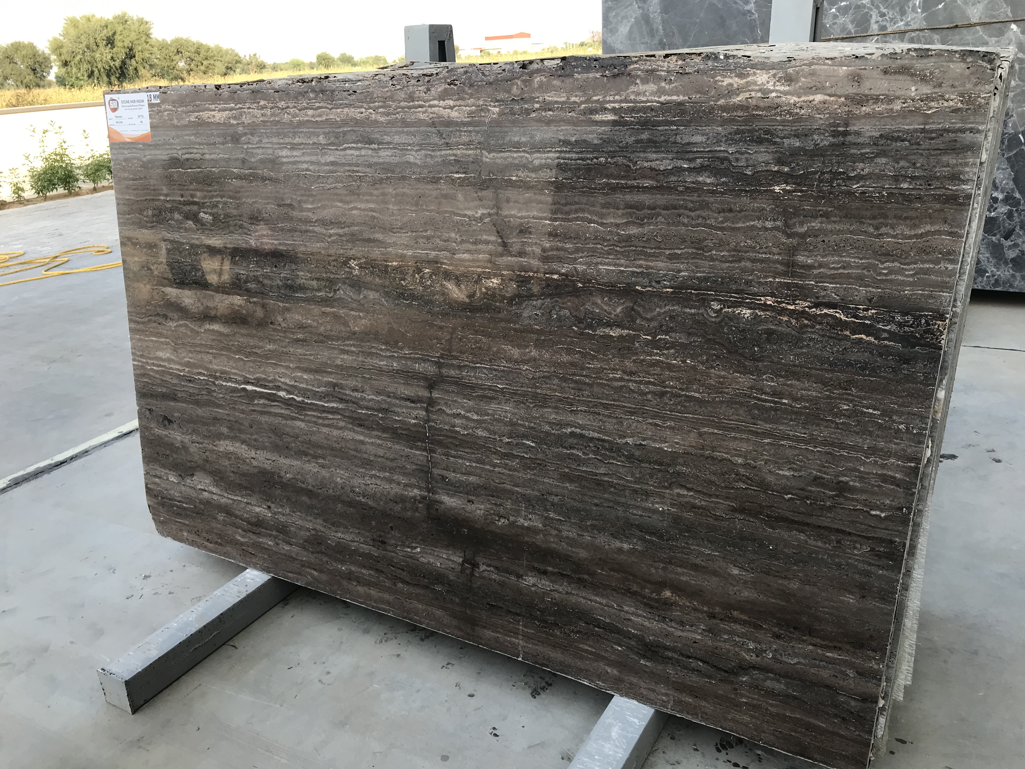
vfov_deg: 49.7
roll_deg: +4.0
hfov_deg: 63.4
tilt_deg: -21.8
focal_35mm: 28
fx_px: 829
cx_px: 512
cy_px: 384
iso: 20
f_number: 1.8
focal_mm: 3.99
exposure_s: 1/407
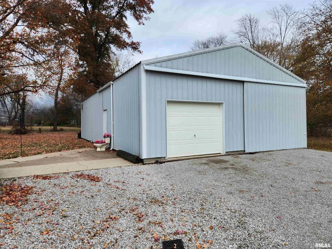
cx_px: 166
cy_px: 124
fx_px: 221
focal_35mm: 23
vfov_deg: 58.9
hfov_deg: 73.9
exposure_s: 1/947
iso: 20
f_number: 1.8
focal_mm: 5.4
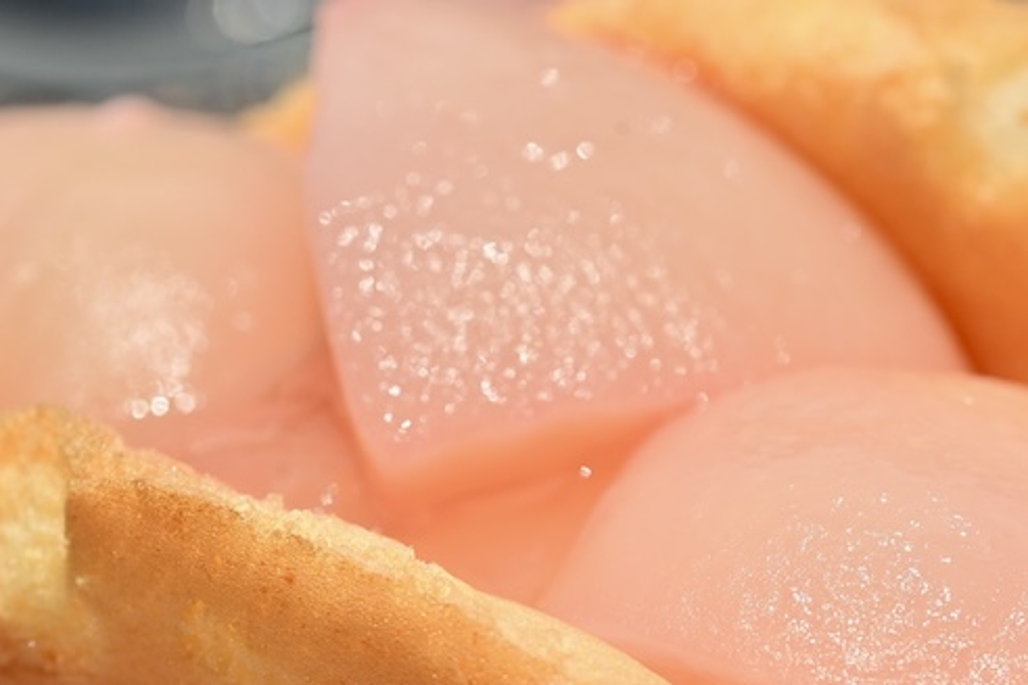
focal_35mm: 122
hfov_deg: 16.7
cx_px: 836
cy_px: 630
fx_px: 3484
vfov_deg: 11.2
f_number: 9
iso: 100
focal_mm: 60
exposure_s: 1/500
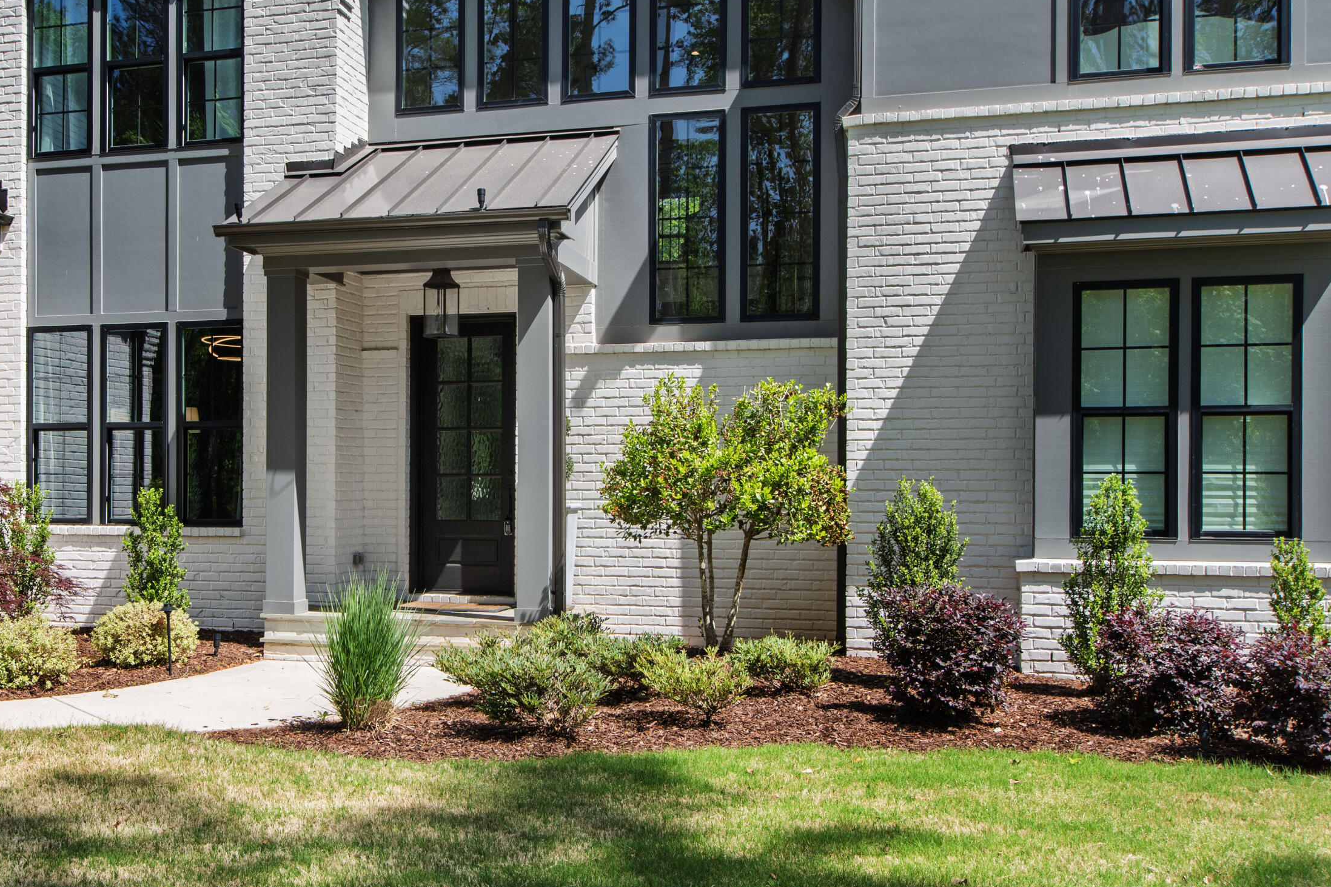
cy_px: 503
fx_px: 1516
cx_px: 457
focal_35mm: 41
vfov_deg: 32.6
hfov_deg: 46.8
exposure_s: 1/100
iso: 100
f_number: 8
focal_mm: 20
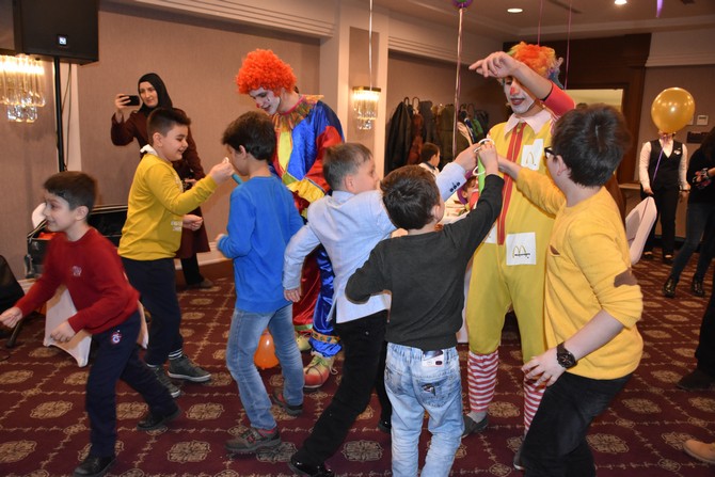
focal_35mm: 30
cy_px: 238
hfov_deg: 61.9
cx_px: 358
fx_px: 596
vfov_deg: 43.6
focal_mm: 20
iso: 2200
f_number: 3.5
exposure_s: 1/60
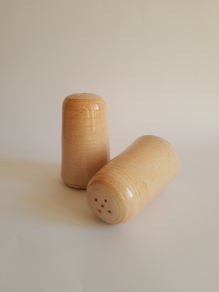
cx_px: 110
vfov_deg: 67.3
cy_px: 146
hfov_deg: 53.1
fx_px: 219
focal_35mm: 26
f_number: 1.8
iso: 52
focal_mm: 3.95
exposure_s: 1/60
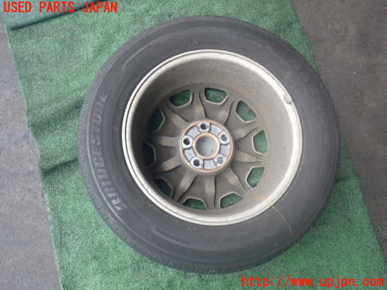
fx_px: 335
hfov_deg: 60.0
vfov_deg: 46.8
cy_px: 145
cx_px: 194
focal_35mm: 30
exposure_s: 1/125
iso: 100
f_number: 2.3
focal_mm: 5.4
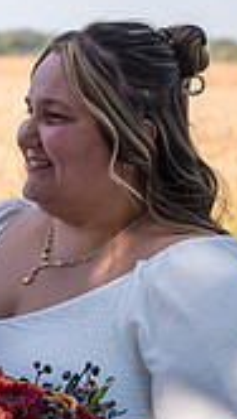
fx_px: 2045
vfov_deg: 11.7
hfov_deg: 6.6
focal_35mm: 184
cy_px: 250
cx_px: 1
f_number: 5
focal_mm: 65
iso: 100
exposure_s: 1/400
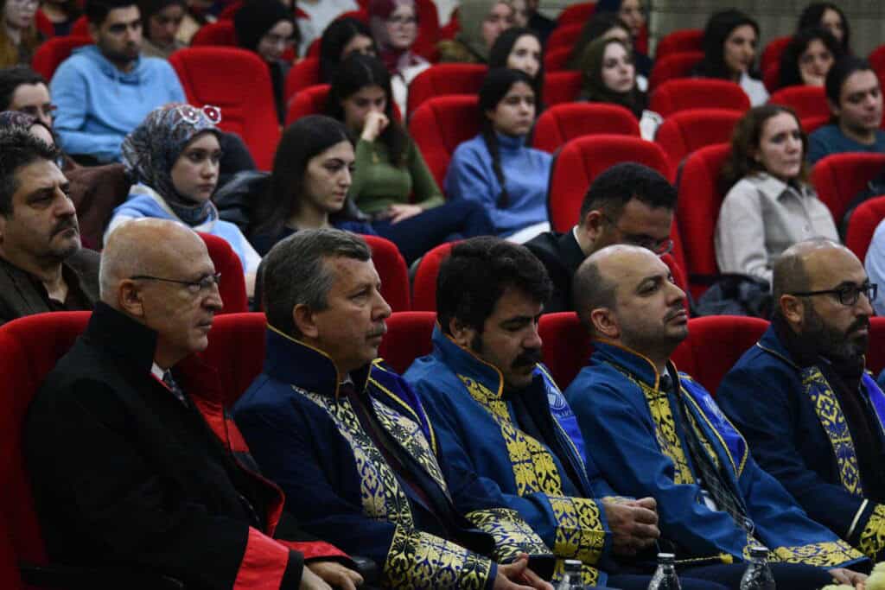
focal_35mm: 202
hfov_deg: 10.2
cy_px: 295
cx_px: 442
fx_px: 4966
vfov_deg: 6.8
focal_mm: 135
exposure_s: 1/160
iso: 6400
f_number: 5.6
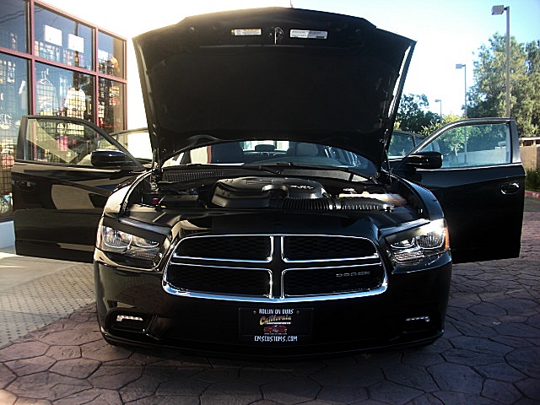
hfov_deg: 51.4
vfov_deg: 39.7
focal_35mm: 36
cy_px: 202
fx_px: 562
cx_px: 270
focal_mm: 6.3
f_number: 2.8
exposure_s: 1/160
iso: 50
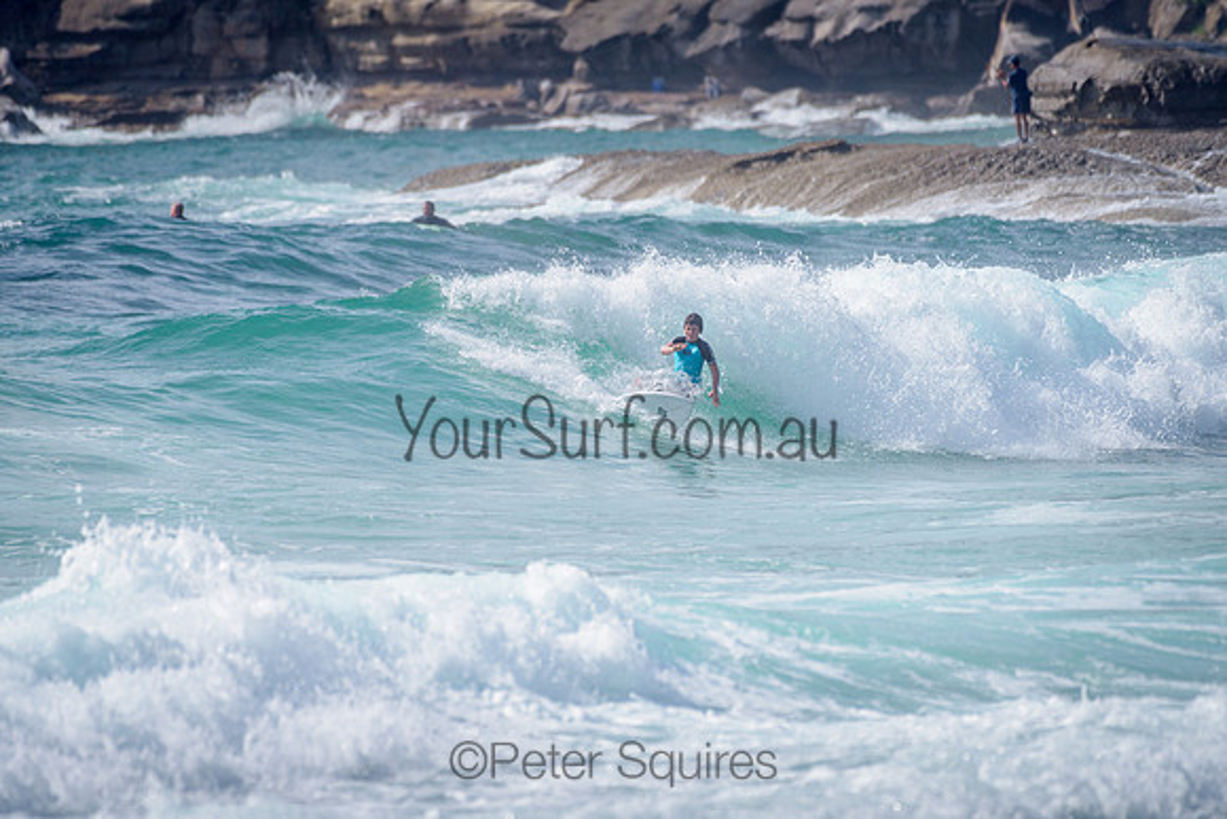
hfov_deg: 3.4
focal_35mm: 613
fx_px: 20896
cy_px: 384
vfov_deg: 2.2
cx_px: 590
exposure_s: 1/2000
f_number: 5.6
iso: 110
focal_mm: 500
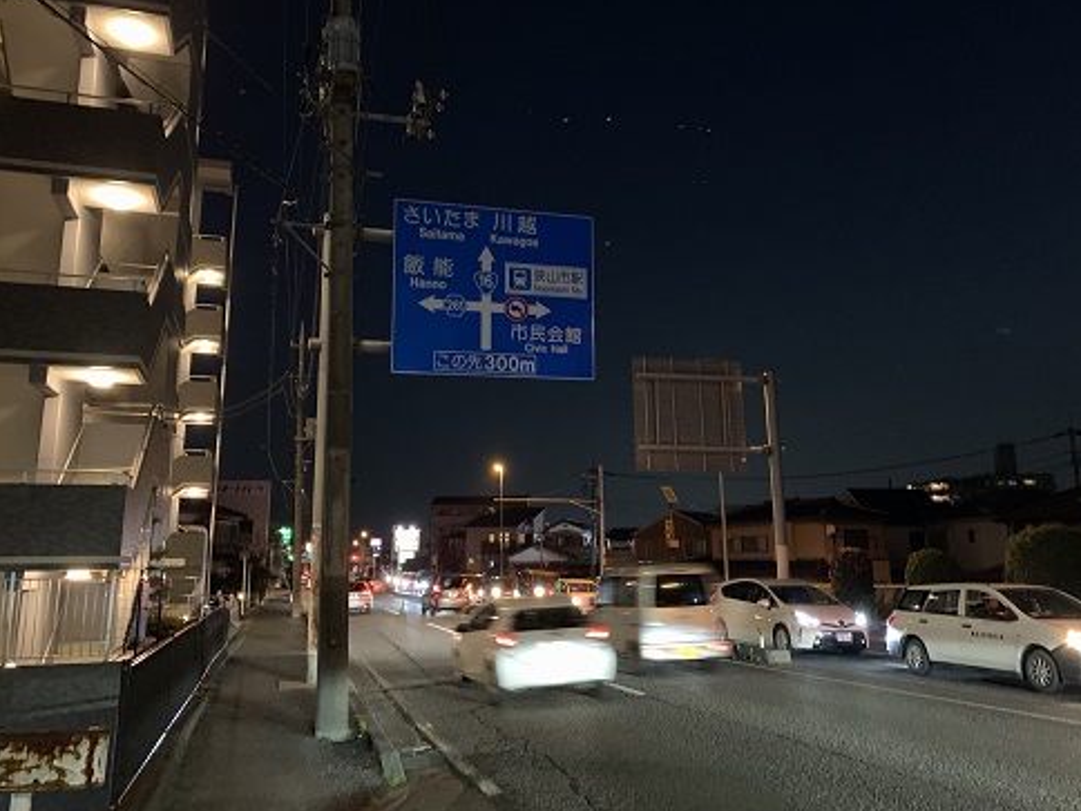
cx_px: 563
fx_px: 906
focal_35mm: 29
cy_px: 370
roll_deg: -0.2
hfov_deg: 61.6
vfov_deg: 48.2
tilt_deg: +12.0
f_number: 1.8
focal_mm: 4.25
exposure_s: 1/17
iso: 640
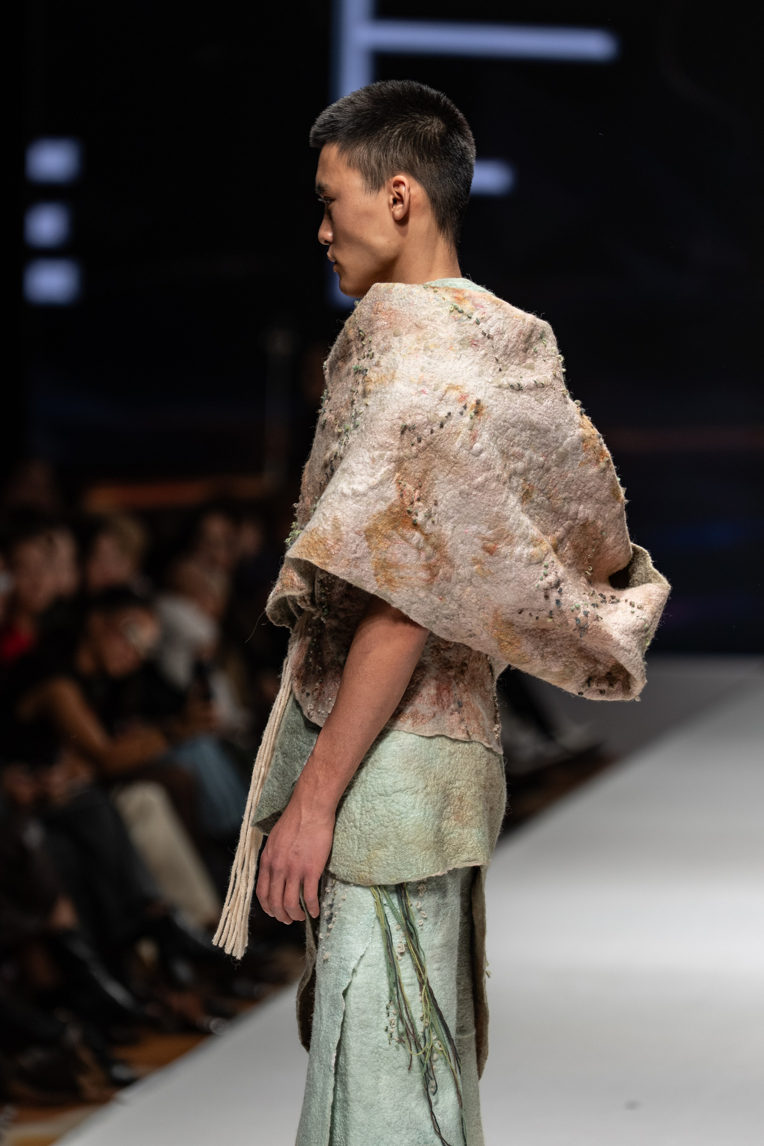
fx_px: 7448
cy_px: 573
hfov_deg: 5.9
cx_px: 382
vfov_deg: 8.8
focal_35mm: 234
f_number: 2.8
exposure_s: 1/320
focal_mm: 156.3
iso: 200
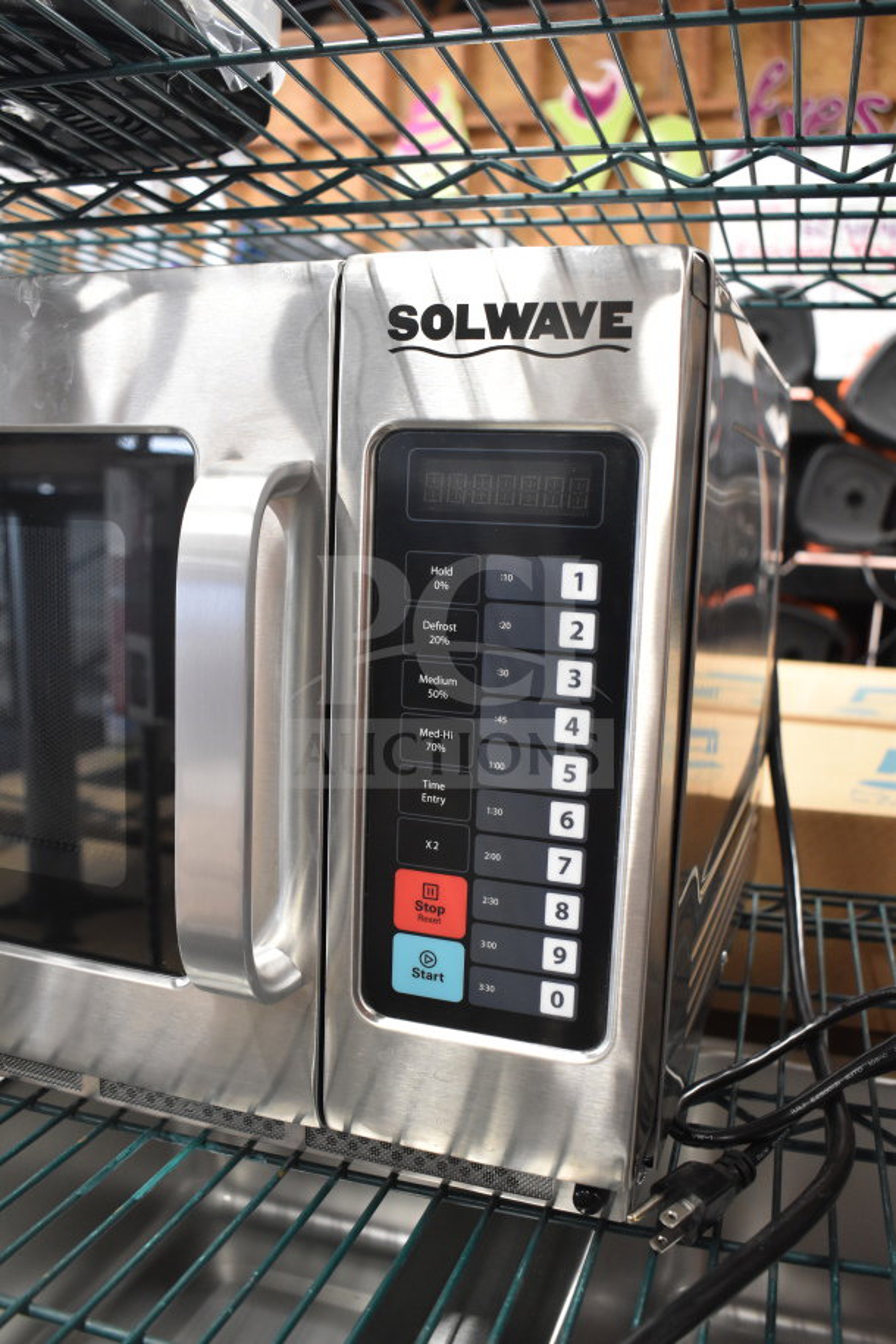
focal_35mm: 32
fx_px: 1176
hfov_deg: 41.7
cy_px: 672
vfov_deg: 59.5
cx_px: 448
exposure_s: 1/30
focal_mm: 21
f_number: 3.8
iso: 1800
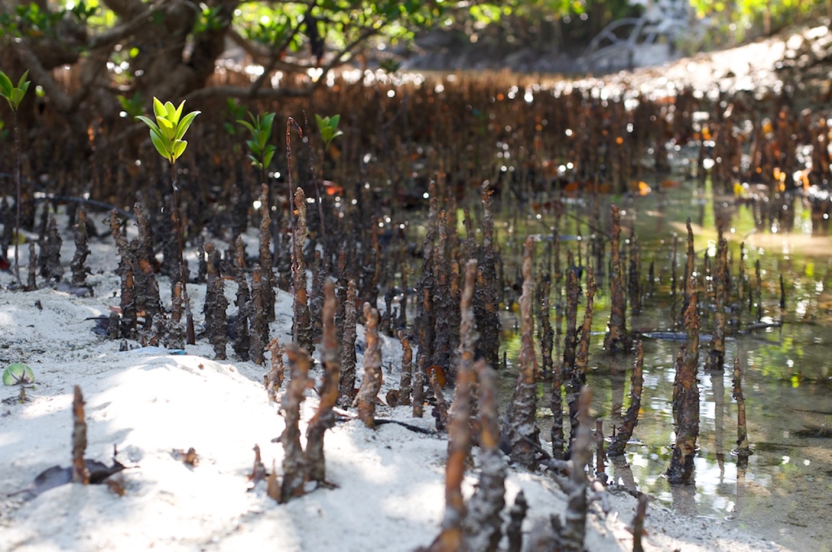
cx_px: 416
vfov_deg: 26.9
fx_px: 1154
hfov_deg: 39.6
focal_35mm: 50
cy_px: 276
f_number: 4
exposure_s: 1/160
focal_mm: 50
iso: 200
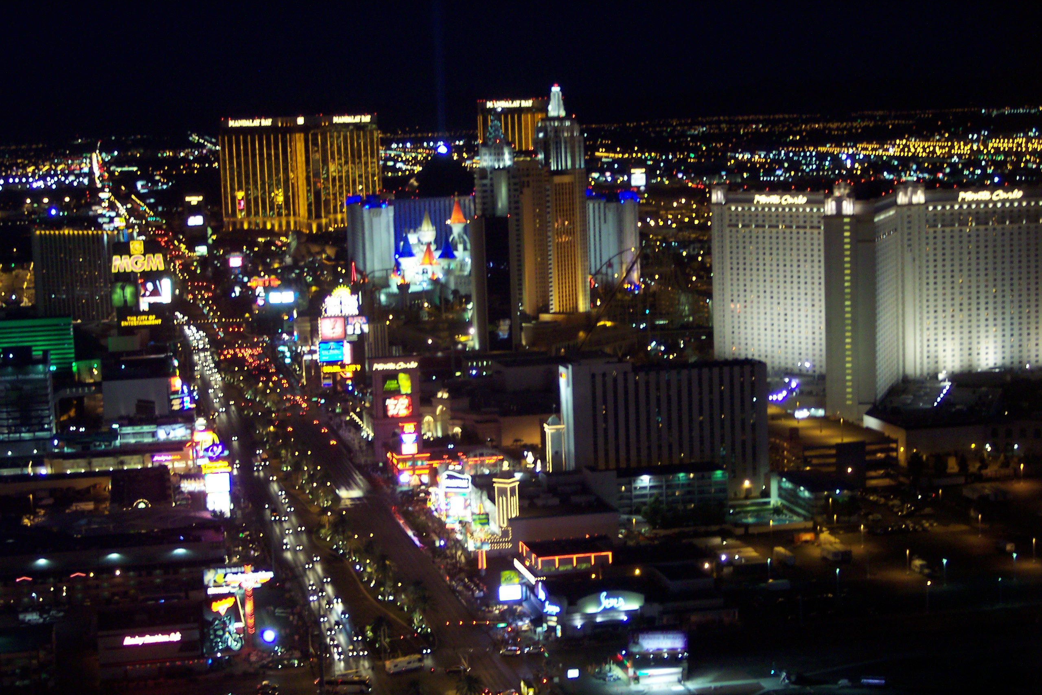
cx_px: 519
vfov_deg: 20.6
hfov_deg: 30.5
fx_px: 1910
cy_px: 388
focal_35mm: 66
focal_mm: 13.3
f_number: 3.4
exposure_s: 1/8
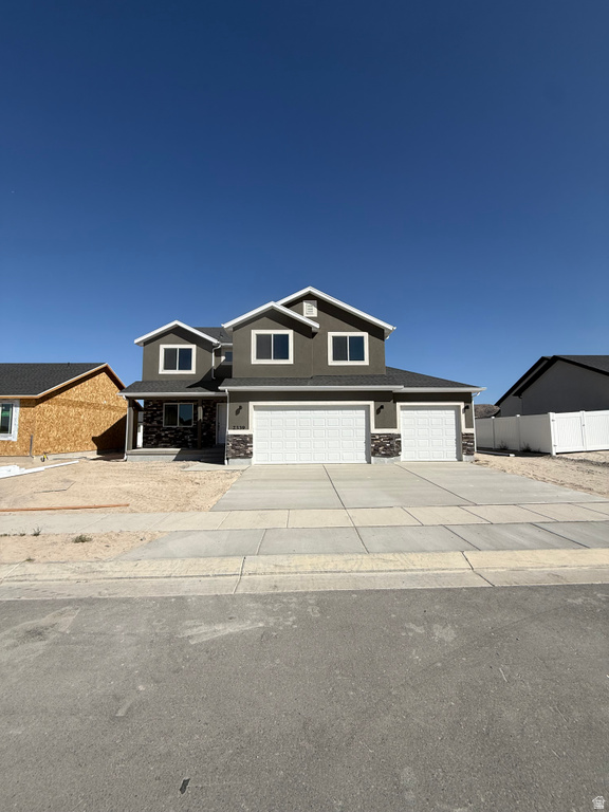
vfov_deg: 102.1
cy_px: 406
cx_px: 304
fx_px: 328
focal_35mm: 14
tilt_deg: +5.4
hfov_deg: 85.7
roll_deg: +0.4
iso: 50
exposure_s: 1/4425
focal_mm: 2.22
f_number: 2.2
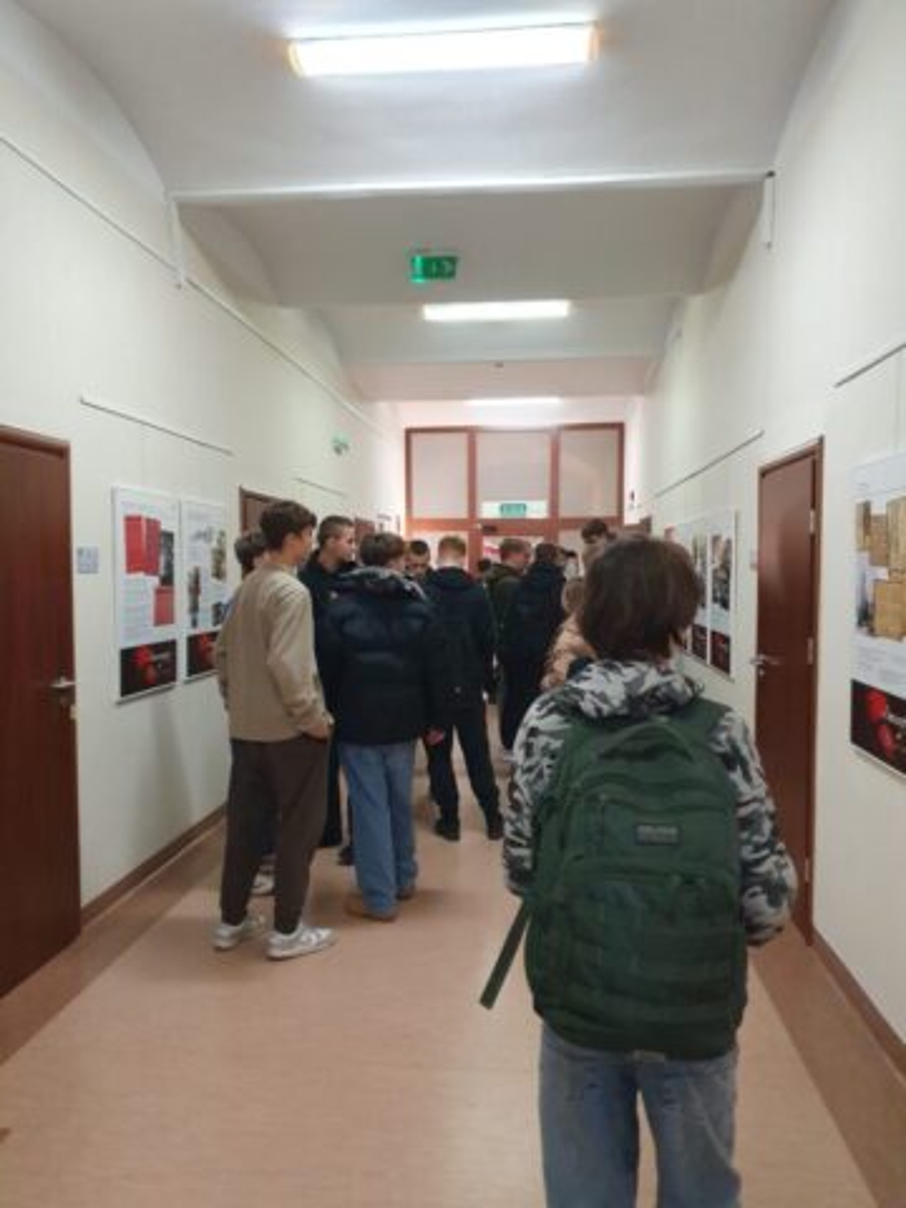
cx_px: 453
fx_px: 907
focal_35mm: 26
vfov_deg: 67.3
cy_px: 604
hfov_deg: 53.1
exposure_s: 1/100
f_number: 1.5
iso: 500
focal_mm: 4.32
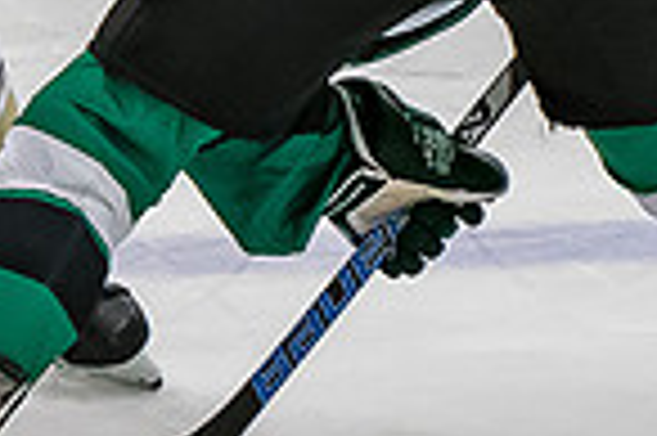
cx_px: -128
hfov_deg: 2.2
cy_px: -296
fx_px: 16990
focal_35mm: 932
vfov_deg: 1.5
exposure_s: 1/800
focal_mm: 100
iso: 2500
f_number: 4
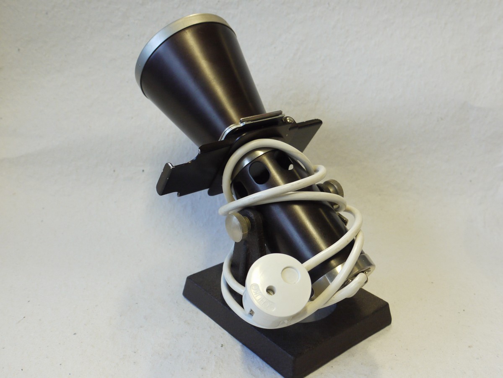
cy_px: 189
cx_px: 252
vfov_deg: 36.0
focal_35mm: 40
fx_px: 581
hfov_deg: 46.8
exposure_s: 1/100
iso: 800
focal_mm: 20
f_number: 5
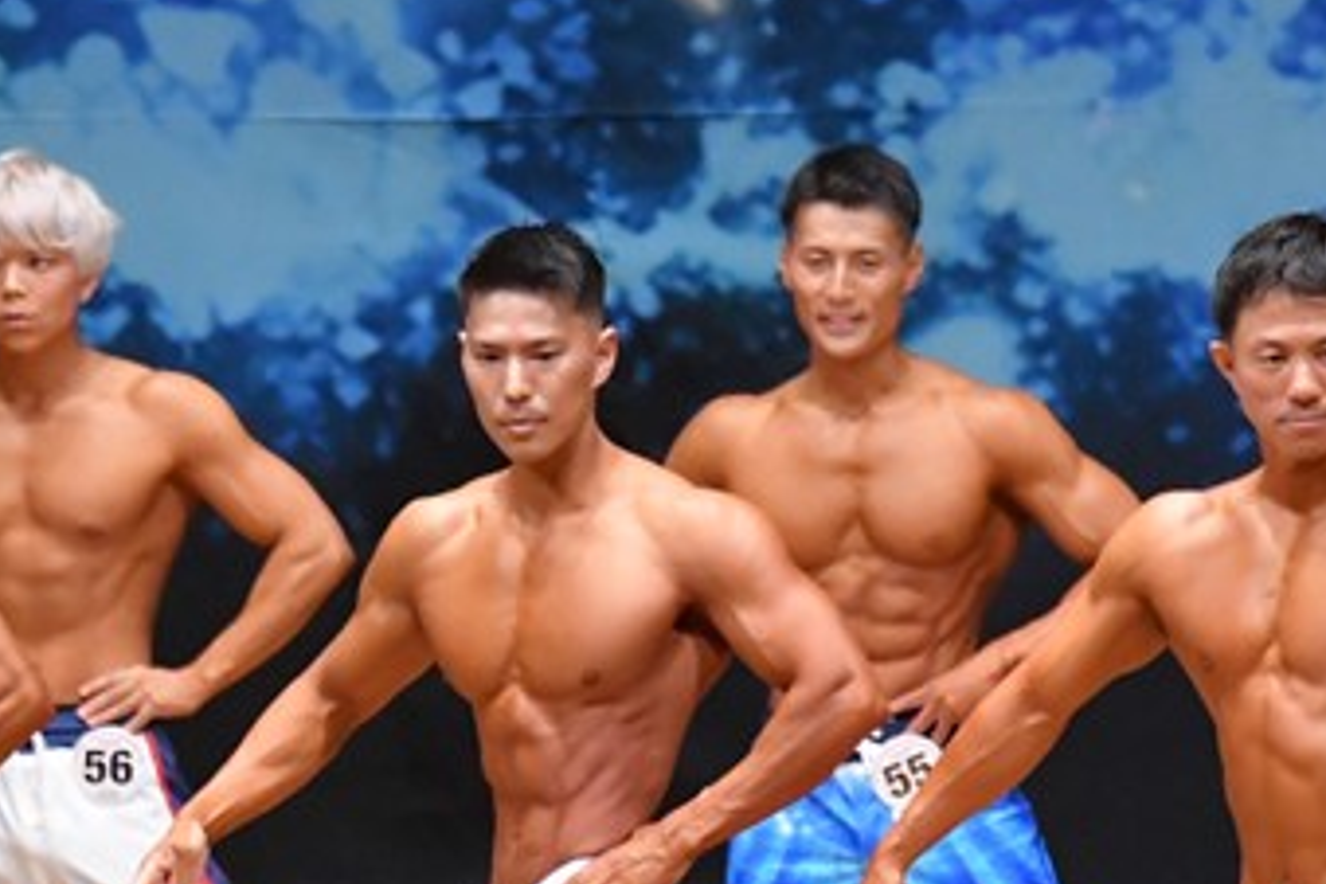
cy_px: 950
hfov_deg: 3.8
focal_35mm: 548
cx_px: 499
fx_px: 20183
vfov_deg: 2.5
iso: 8000
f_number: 5.6
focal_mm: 160
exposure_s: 1/400
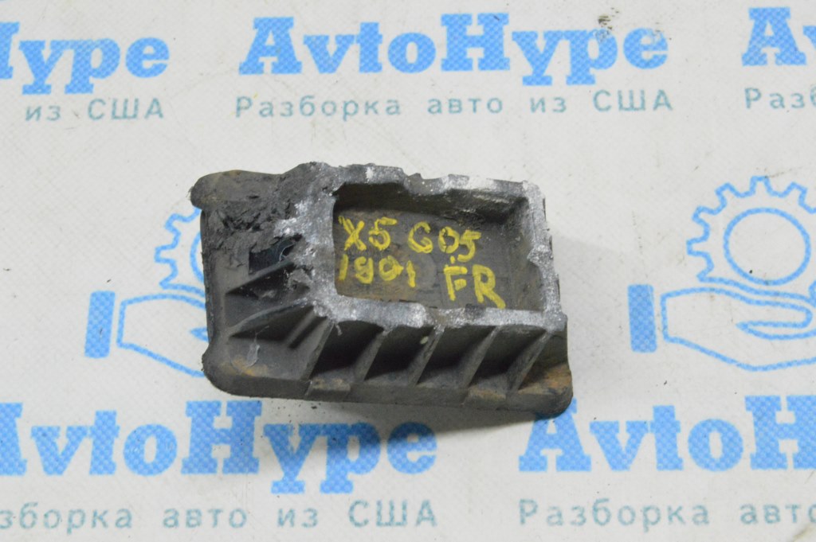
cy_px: 271
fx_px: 1563
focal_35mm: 69
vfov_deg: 19.7
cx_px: 408
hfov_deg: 29.3
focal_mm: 46
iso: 6400
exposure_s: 1/15
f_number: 20
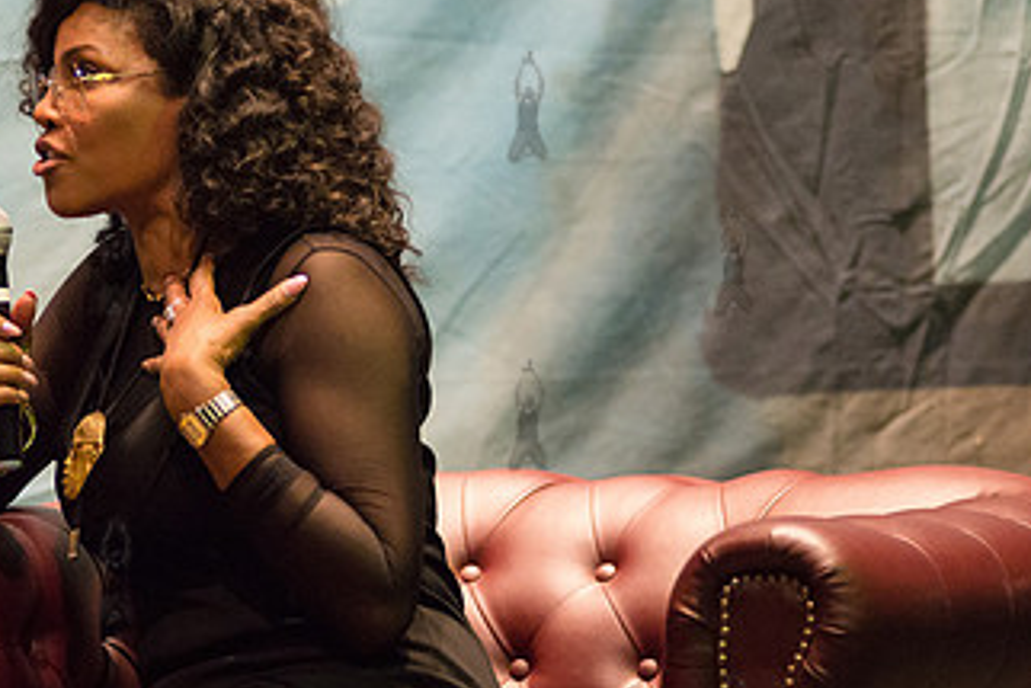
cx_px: 194
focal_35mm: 245
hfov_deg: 8.4
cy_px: 203
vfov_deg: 5.6
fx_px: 7019
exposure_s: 1/250
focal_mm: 125
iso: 4000
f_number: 2.8
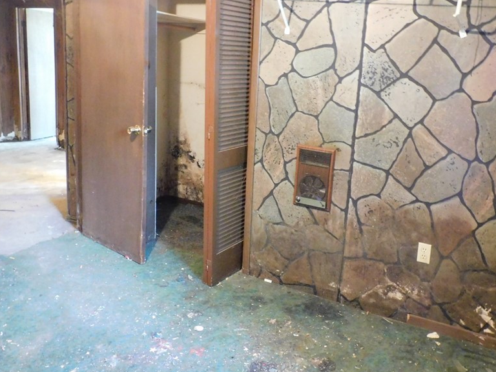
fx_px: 459
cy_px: 151
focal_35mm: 32
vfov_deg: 44.0
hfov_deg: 56.8
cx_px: 260
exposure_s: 1/2.5
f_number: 3.3
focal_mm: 4.3
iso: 800
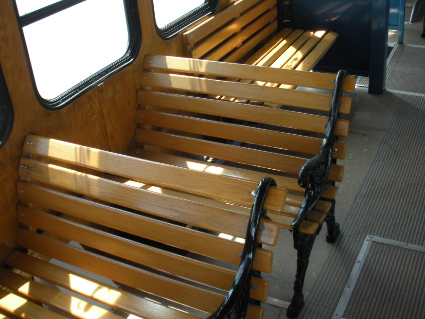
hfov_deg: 45.7
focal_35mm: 41
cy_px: 141
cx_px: 222
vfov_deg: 35.1
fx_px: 504
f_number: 3.5
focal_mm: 6.3
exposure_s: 1/48
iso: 114
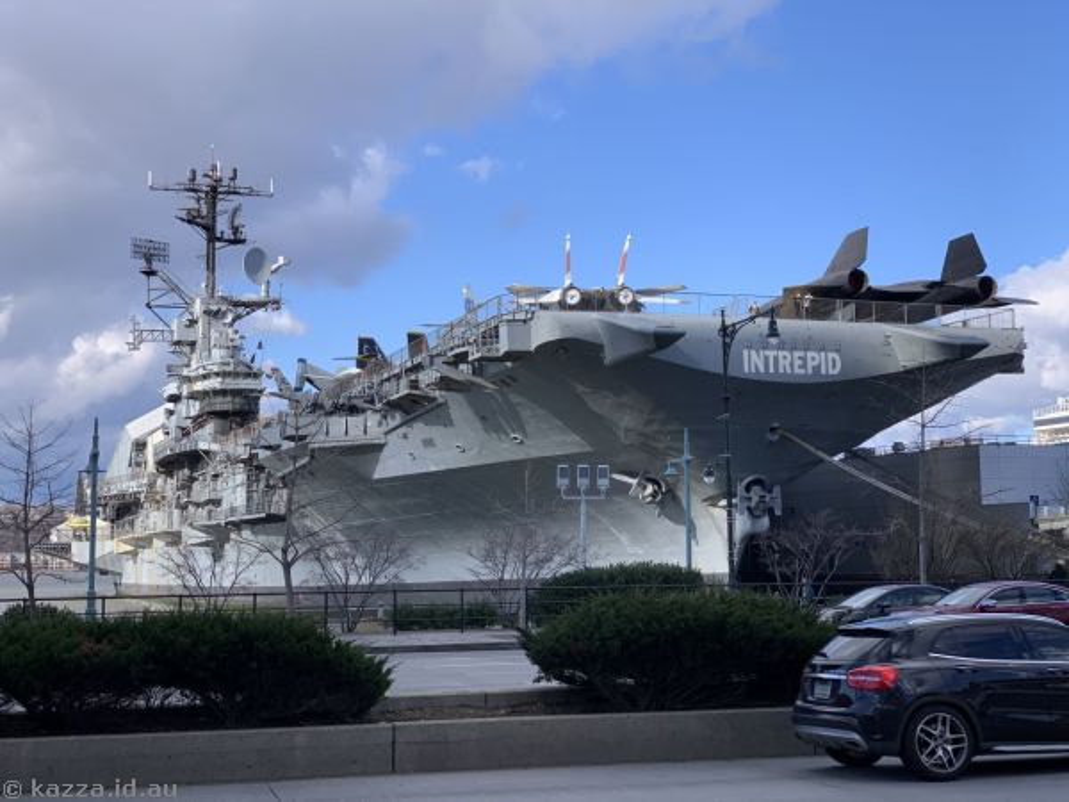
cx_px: 534
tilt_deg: +5.5
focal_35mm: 52
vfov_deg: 28.0
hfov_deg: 36.8
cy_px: 401
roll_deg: +0.0
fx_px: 1606
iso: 16
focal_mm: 6
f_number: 2.4
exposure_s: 1/749
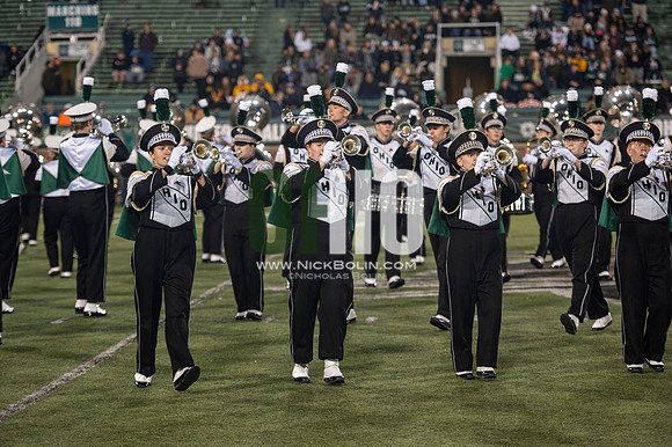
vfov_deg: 11.2
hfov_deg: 16.8
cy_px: 224
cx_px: 336
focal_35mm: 122
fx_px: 2276
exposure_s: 1/500
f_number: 2.8
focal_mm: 122
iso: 1000
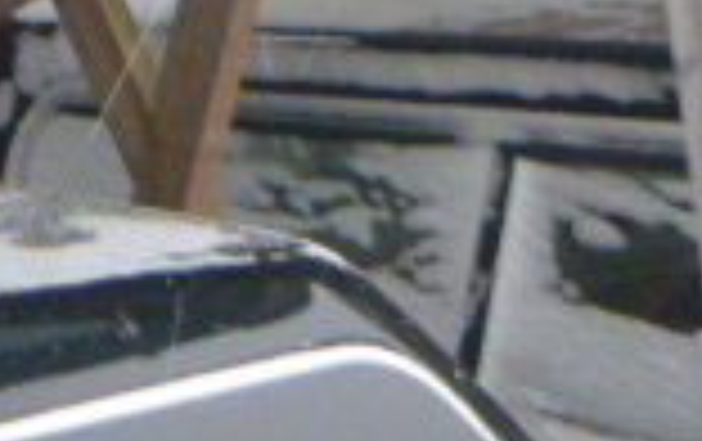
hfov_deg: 11.7
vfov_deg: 7.5
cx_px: -554
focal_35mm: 165
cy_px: -621
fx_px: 3161
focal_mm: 6.8
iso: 400
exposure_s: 1/60
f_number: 4.5
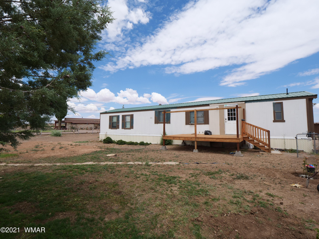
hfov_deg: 87.8
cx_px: 160
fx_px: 166
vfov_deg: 71.6
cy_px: 120
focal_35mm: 18
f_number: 7.1
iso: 200
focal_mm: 9
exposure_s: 1/640
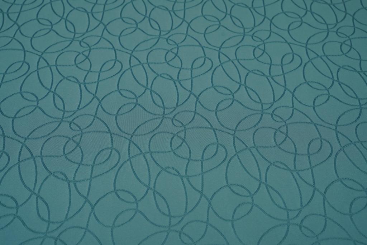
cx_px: 184
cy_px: 122
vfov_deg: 28.7
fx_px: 479
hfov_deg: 41.9
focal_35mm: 47
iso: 640
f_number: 8
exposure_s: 1/160
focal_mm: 47
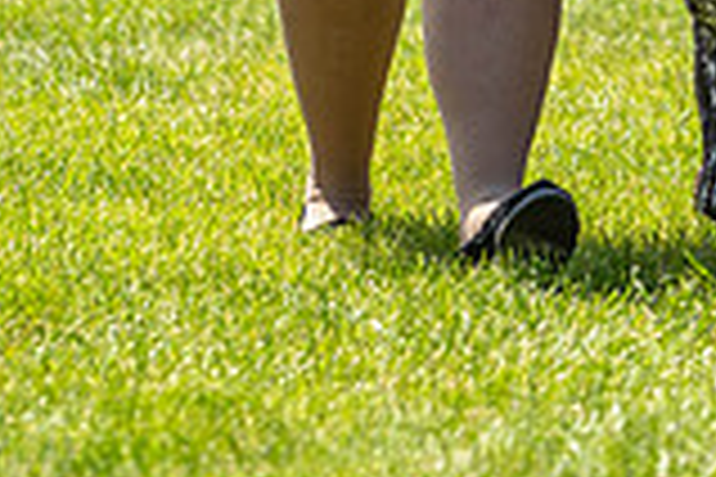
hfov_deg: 3.8
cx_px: 883
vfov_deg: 2.5
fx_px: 10799
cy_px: -349
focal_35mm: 543
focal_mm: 149
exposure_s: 1/3200
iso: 640
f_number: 4
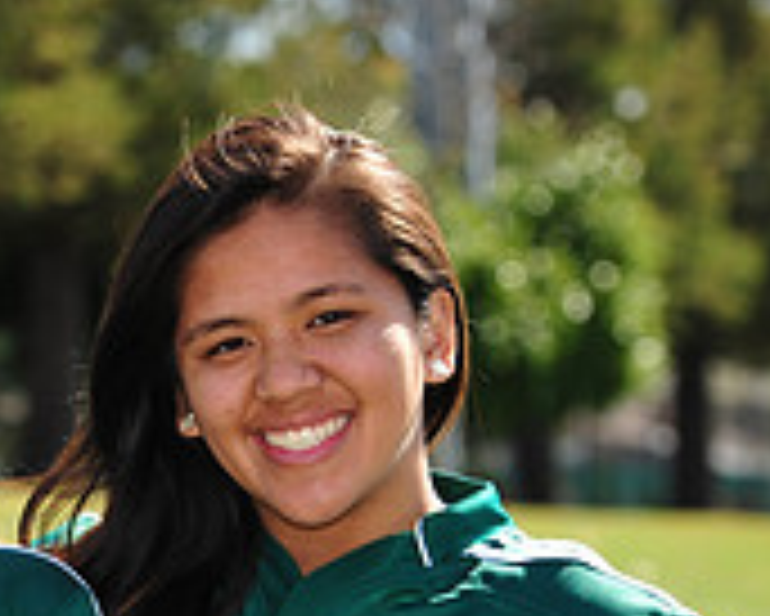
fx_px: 7616
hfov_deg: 5.7
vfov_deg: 4.6
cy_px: 683
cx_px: -288
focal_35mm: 334
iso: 200
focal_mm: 105
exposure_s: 1/400
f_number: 5.6
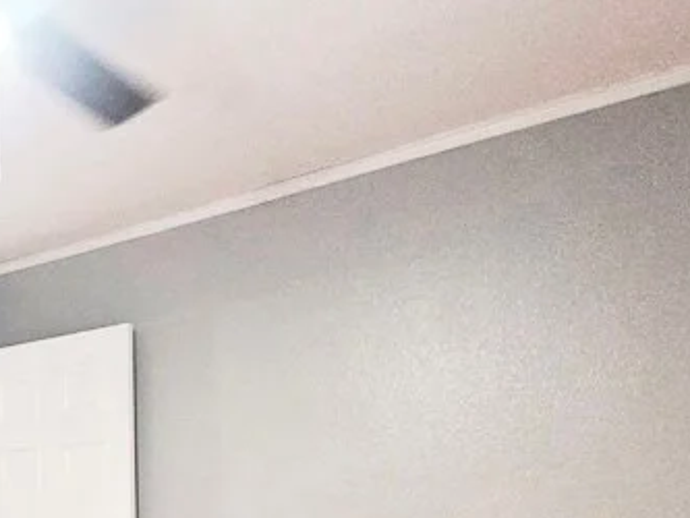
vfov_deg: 30.5
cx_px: -56
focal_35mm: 40
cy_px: 622
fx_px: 798
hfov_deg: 39.1
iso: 500
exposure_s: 1/60
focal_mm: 2.2
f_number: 2.2
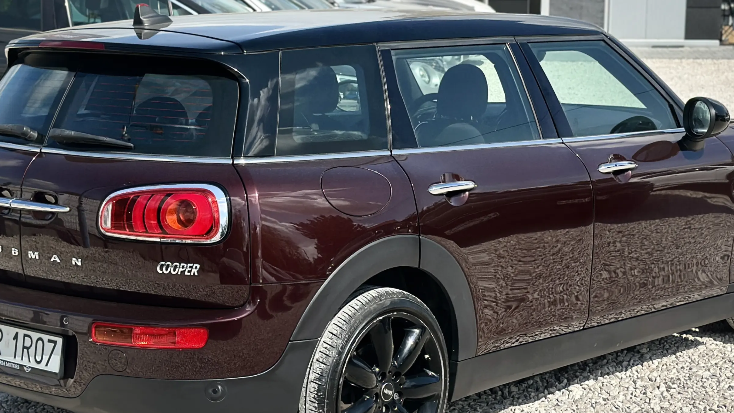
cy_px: 179
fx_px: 1557
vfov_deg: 15.1
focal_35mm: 80
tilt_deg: -7.7
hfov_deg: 26.5
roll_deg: -0.6
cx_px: 368
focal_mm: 6.86
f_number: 1.78
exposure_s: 1/5882
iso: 100
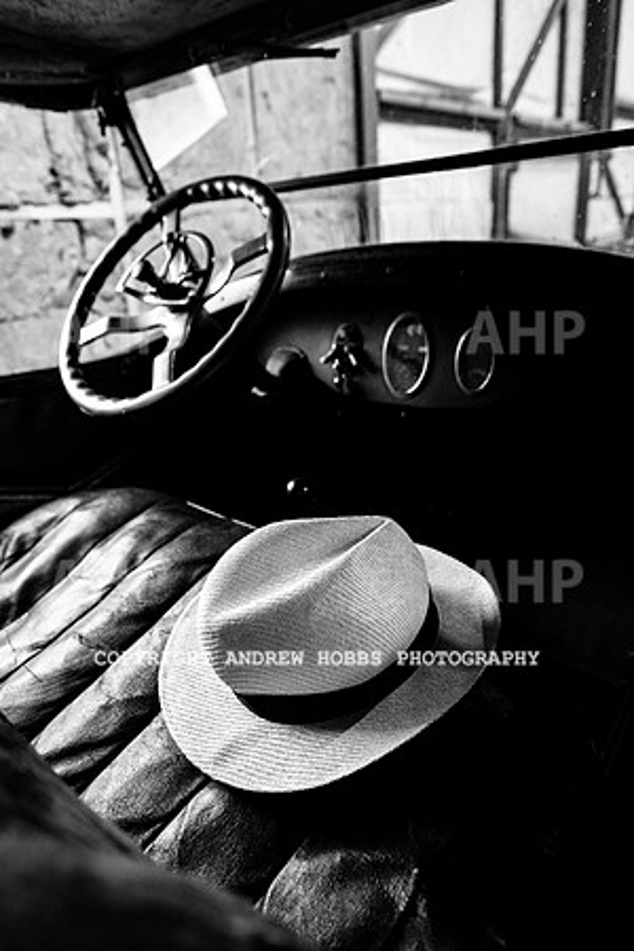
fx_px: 634
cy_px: 476
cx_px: 317
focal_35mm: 24
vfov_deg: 73.7
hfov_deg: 53.1
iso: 2000
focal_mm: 24
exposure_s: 1/40
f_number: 4
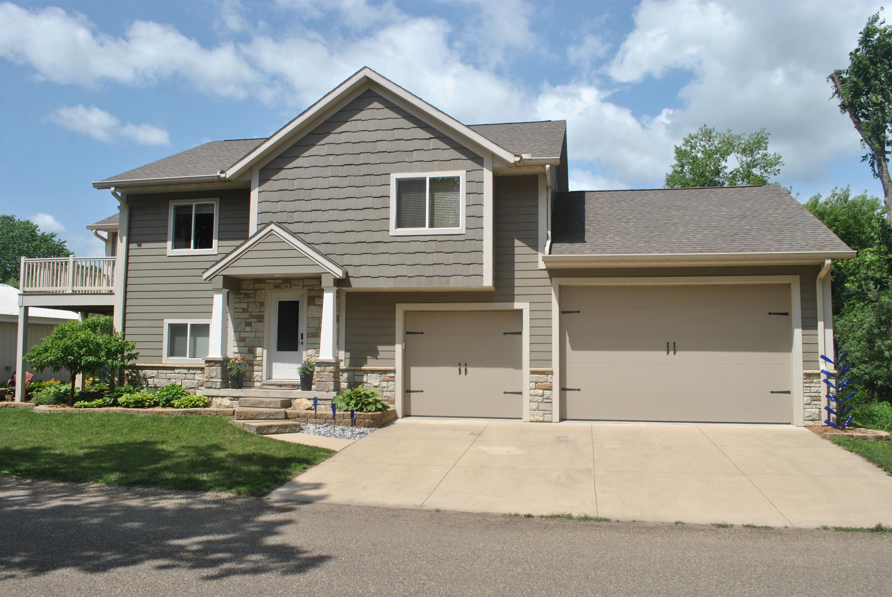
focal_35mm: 27
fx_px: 670
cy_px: 298
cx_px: 446
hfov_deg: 67.3
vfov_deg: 48.0
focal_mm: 18
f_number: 9
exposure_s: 1/320
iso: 100
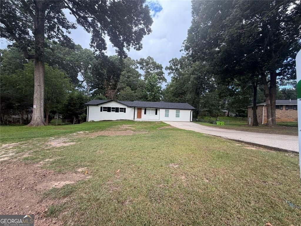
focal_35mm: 14
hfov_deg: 102.1
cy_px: 113
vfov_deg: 85.7
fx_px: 122
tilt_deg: +1.1
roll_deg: -3.9
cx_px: 150
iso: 40
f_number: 2.2
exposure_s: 1/184
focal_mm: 2.22
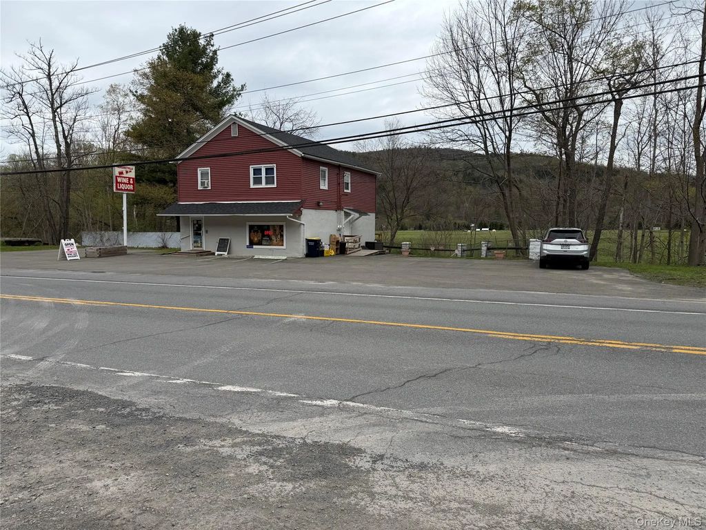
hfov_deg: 71.6
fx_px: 489
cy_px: 265
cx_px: 353
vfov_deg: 56.8
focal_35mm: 24
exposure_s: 1/3759
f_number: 1.78
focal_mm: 6.76
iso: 80
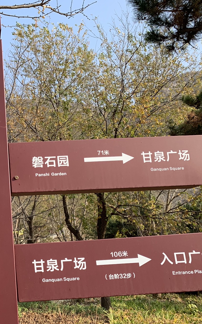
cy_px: 184
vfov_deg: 44.3
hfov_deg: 26.3
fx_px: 396
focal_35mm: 45
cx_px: -21
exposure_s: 1/894
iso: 25
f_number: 1.8
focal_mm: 4.25
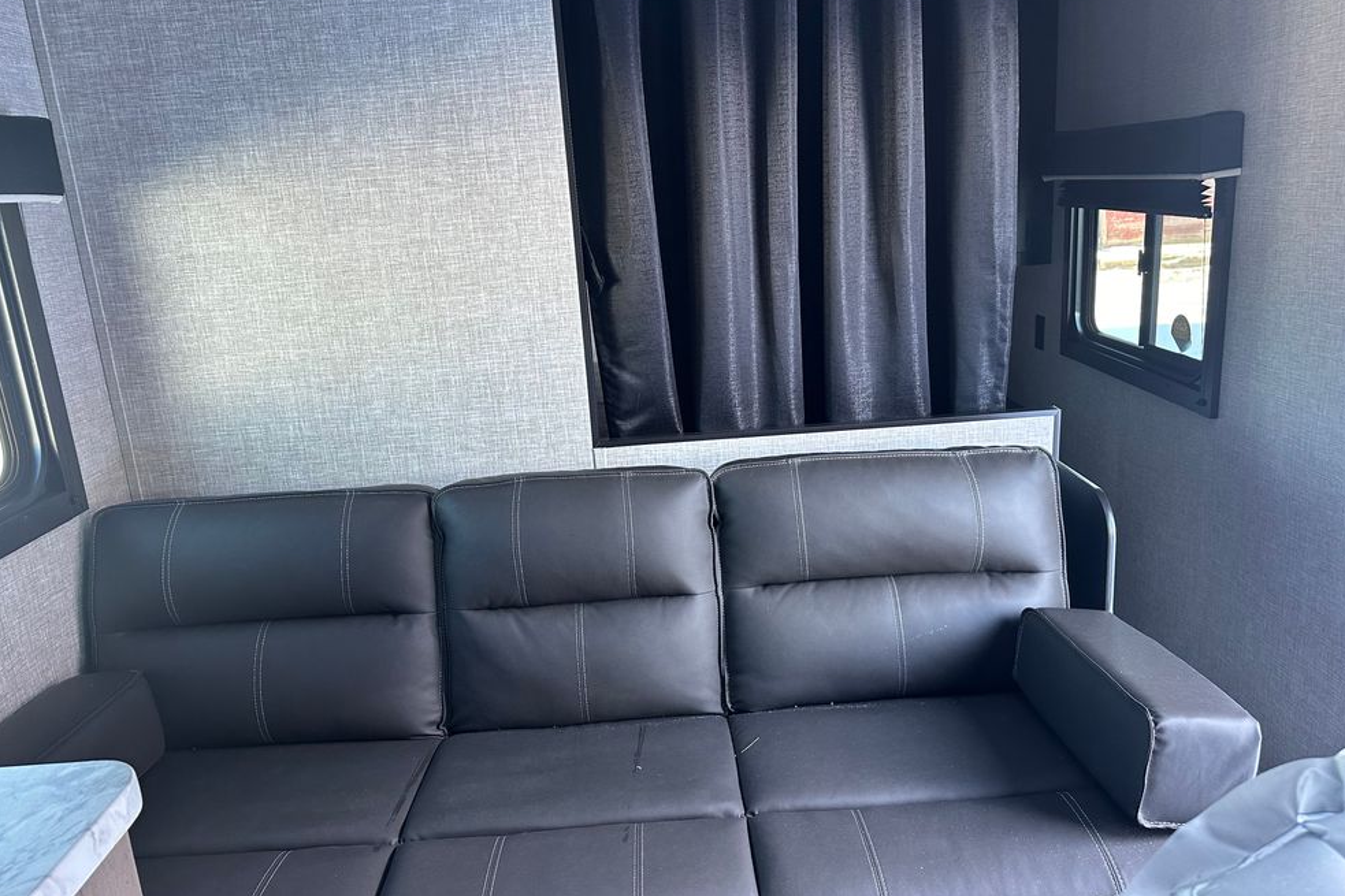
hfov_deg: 69.4
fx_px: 971
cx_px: 673
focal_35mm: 26
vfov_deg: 49.5
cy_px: 439
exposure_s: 1/121
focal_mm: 6.86
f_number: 1.78
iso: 200
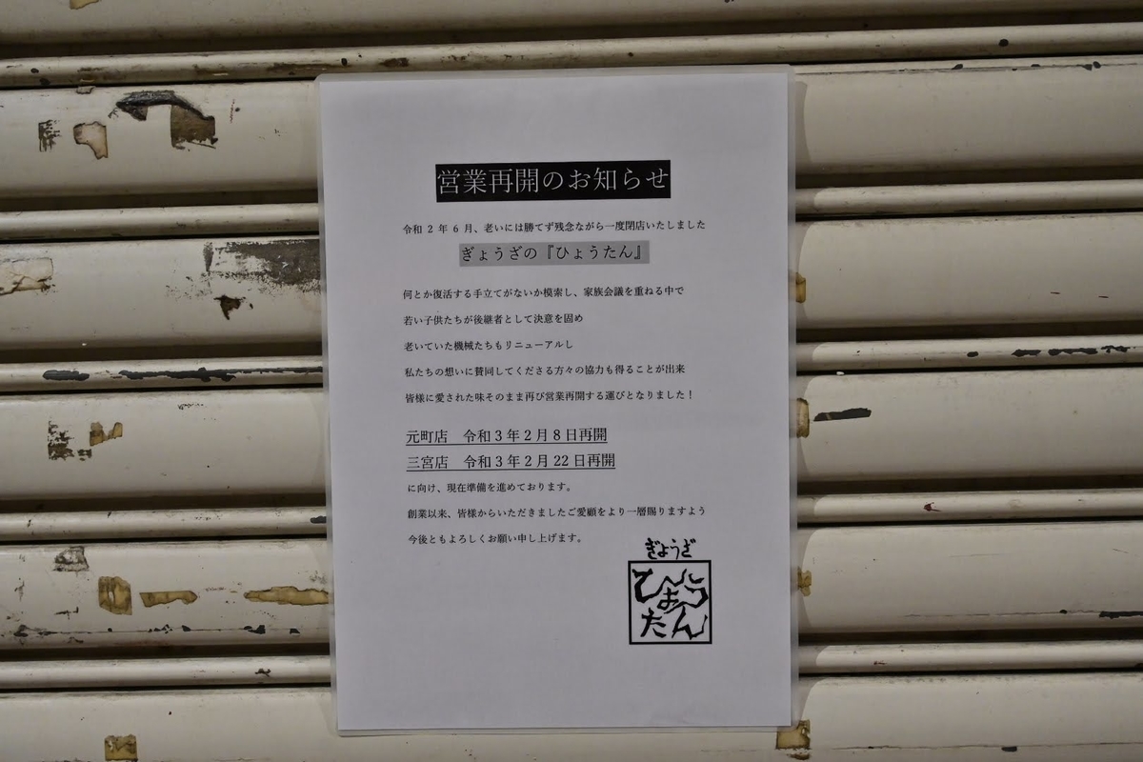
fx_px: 1175
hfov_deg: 51.9
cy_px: 381
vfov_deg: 35.9
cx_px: 572
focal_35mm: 37
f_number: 5.6
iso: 2500
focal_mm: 37
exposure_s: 1/400
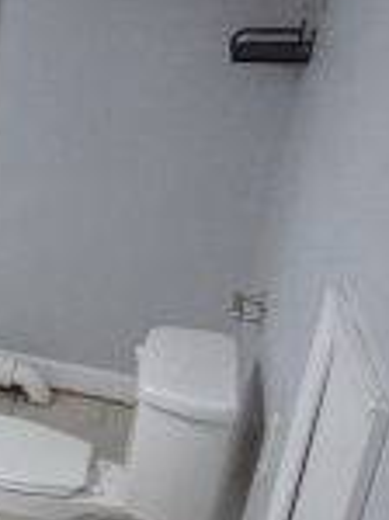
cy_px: 265
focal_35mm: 58
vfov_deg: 33.3
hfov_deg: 18.8
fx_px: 872
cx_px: -326
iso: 160
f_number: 2.2
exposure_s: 1/60
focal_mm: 2.2
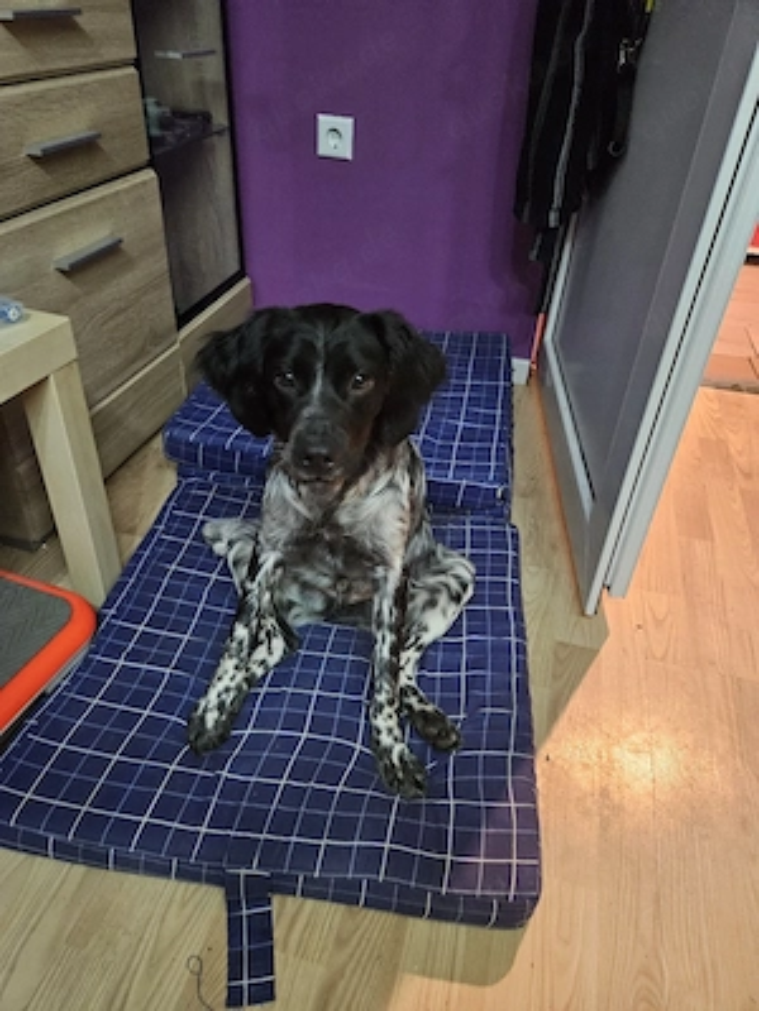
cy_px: 506
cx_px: 380
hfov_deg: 58.9
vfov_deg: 73.9
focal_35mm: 23
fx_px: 672
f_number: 1.8
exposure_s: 1/25.1
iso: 1250
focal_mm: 5.4
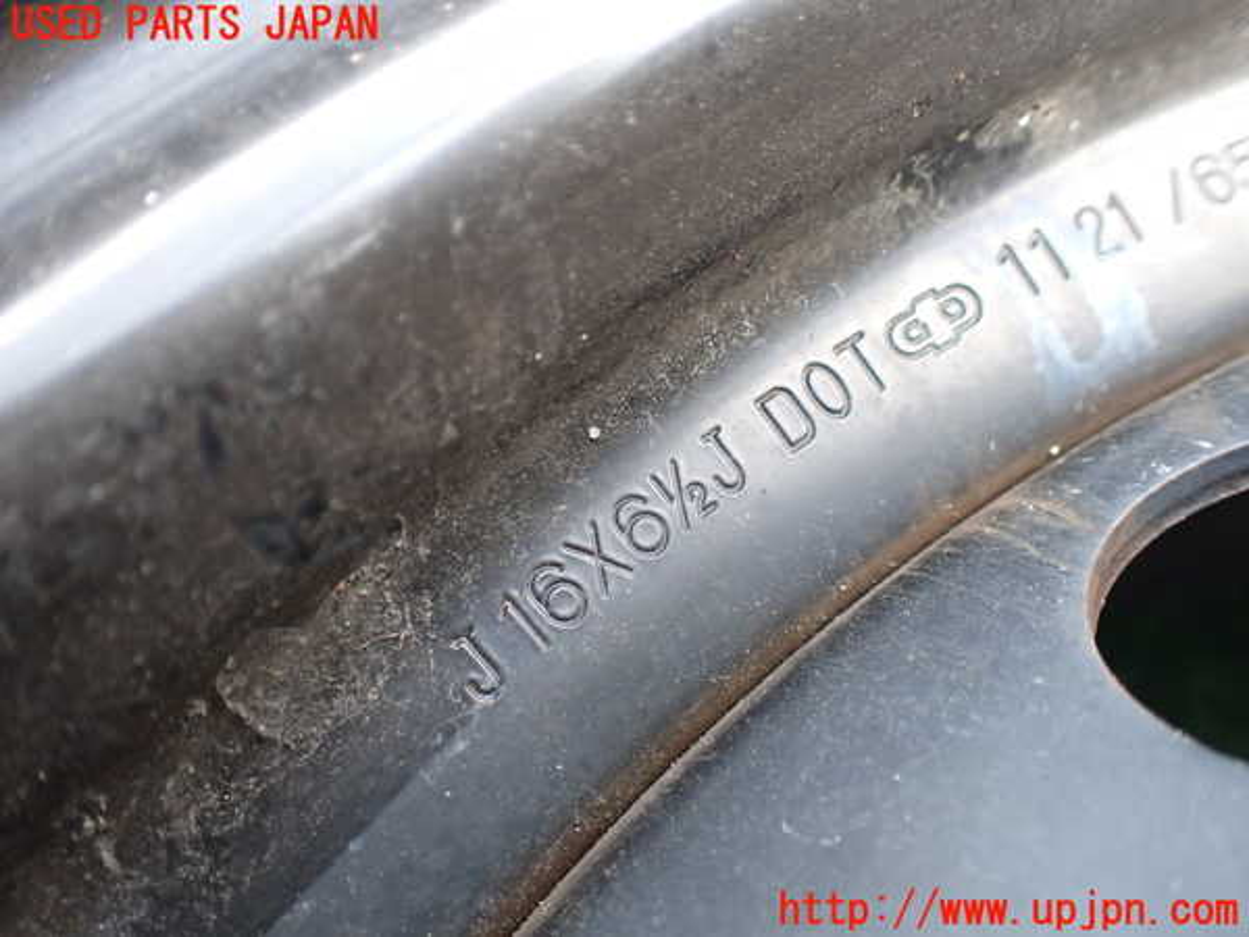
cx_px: 624
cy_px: 468
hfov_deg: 60.0
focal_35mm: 30
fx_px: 1082
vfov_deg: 46.8
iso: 400
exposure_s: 1/125
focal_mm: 5.4
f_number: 2.3
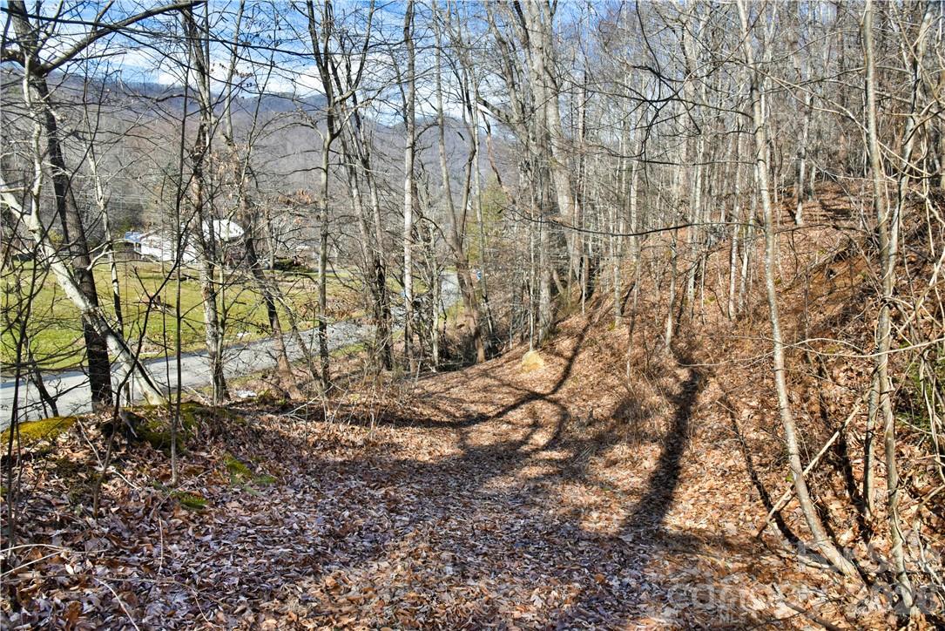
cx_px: 472
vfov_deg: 53.2
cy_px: 316
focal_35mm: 24
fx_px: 630
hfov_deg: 73.7
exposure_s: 1/400
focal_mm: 24
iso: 1600
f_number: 10
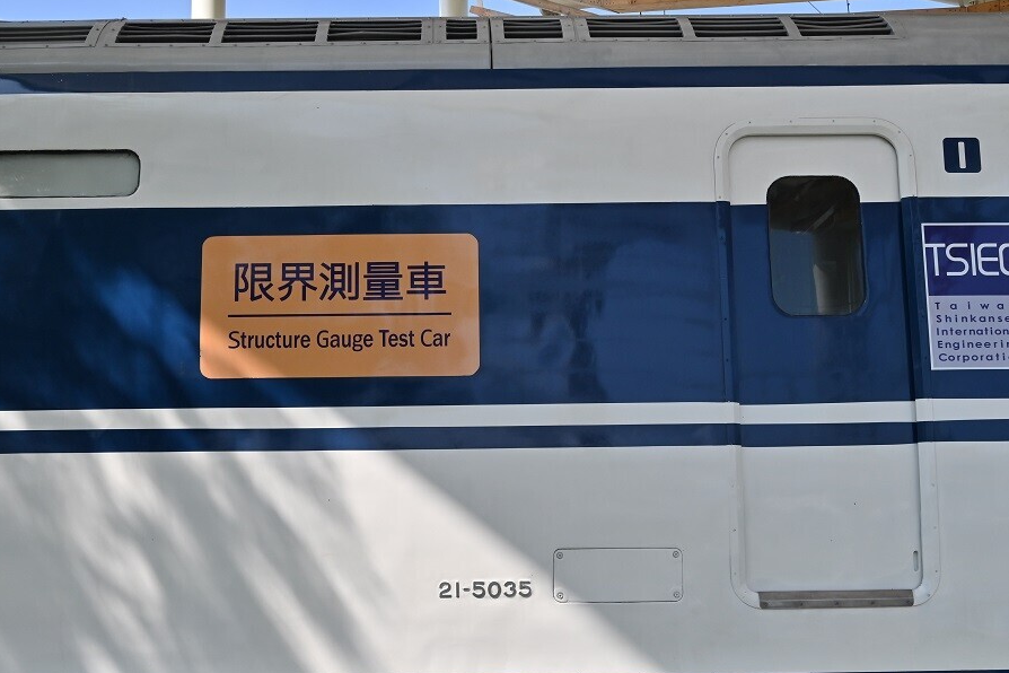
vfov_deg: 28.6
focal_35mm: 47
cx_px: 475
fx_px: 1317
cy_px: 408
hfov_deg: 41.9
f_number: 14
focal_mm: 35
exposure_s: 1/400
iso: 400
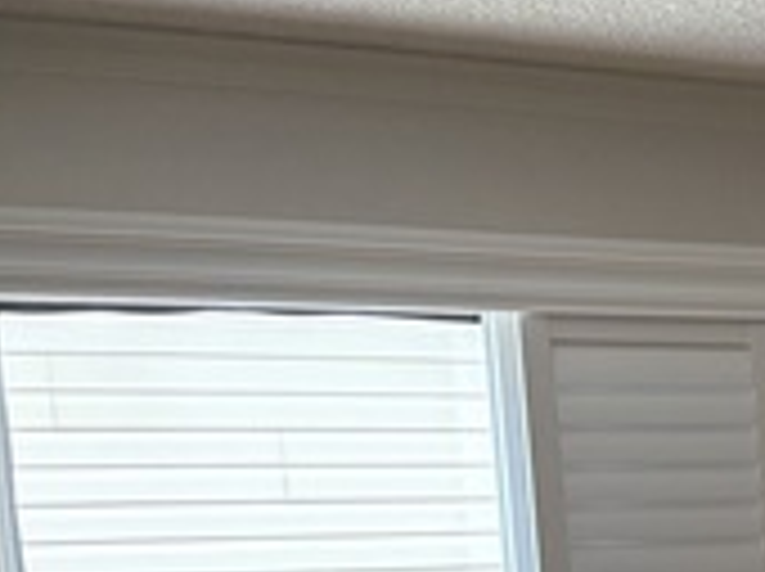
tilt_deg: -6.4
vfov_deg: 13.8
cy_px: 788
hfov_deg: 15.6
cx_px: 1496
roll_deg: +1.9
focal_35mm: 102
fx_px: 2251
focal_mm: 5.96
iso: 125
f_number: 1.6
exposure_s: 1/77
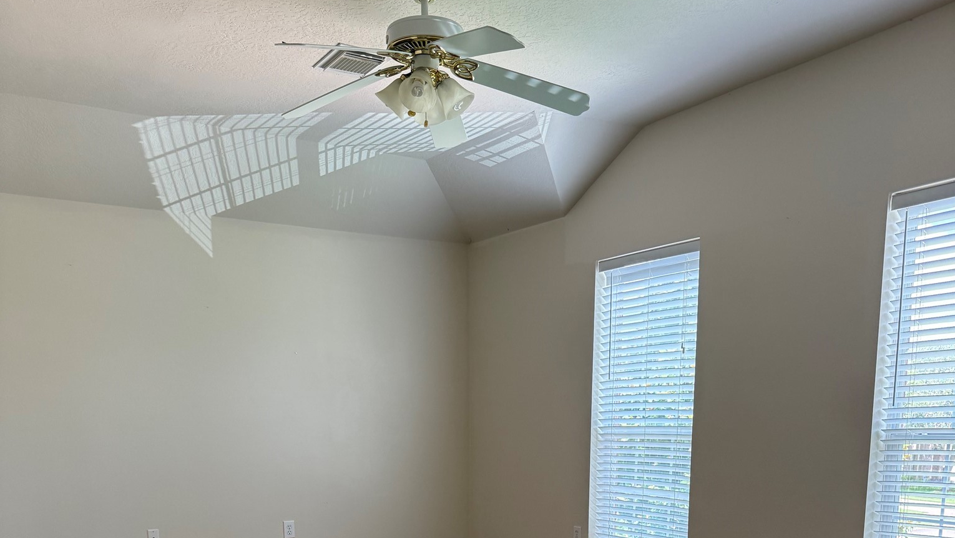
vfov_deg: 30.4
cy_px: 581
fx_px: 886
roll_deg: -0.5
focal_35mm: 35
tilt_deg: -8.6
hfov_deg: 56.6
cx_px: 478
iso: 200
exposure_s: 1/159
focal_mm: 6.76
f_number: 1.78
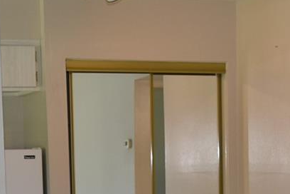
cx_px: 137
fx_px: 854
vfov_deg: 12.6
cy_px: 236
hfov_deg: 19.3
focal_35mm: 106
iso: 280
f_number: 3.5
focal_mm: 18
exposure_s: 1/60
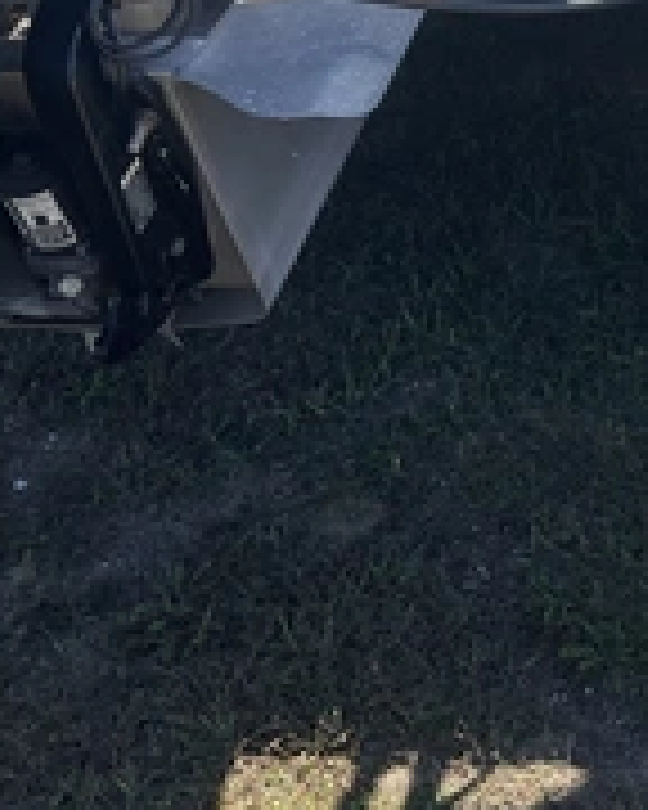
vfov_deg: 29.4
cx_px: 765
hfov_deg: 22.4
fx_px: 1510
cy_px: 180
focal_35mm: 63
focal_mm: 3
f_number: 1.8
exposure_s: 1/599
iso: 25
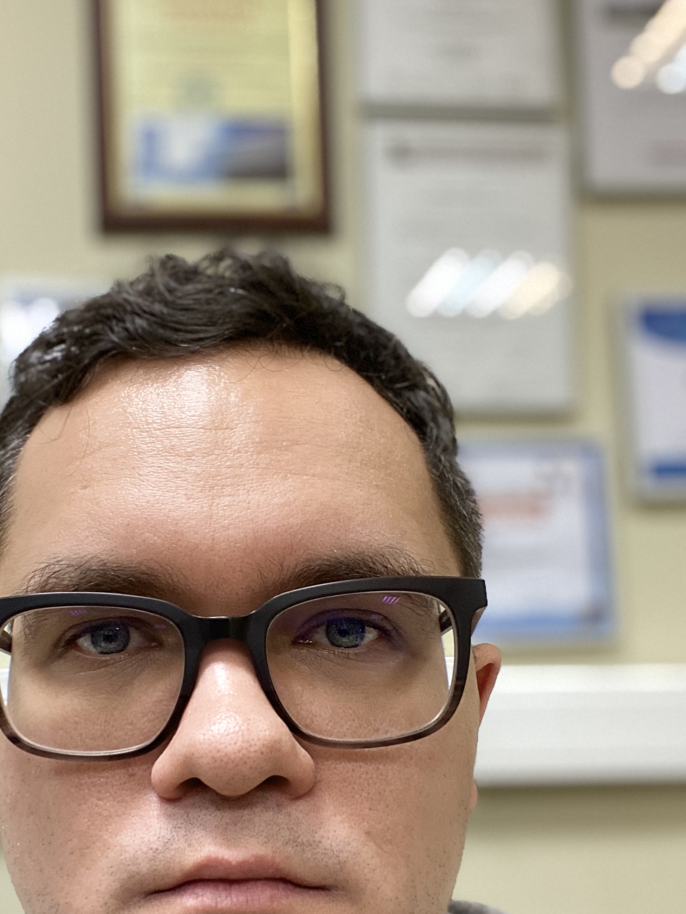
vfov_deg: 42.3
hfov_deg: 32.6
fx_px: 1163
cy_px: 614
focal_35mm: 44
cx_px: 236
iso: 250
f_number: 2.2
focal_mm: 2.71
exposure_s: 1/50
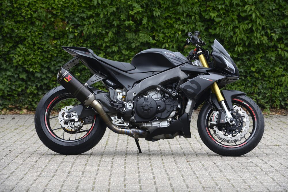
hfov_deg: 10.8
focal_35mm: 190
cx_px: 144
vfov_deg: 7.2
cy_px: 96
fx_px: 1520
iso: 560
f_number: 8
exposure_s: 1/200
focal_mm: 190
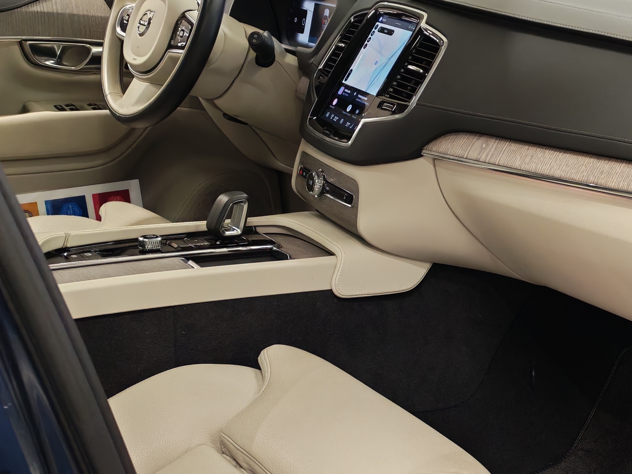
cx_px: 536
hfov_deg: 30.6
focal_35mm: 61
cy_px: 324
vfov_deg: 23.9
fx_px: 1114
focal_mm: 6.12
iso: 1187
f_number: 1.9
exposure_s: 1/100
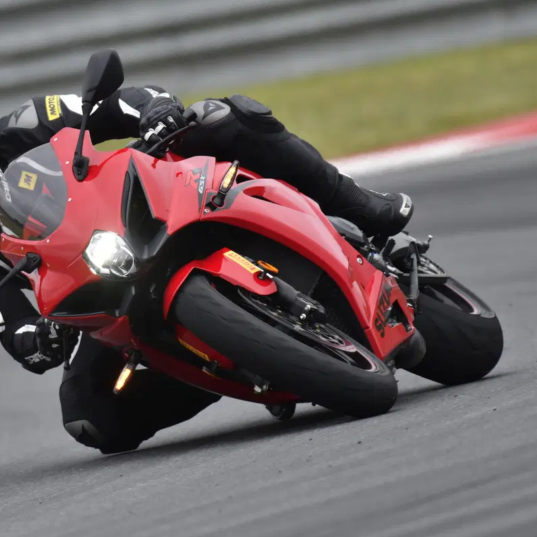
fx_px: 23589
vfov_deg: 1.3
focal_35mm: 1344
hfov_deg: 1.3
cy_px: 268
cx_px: 136
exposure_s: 1/800
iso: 320
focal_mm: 700
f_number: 5.6
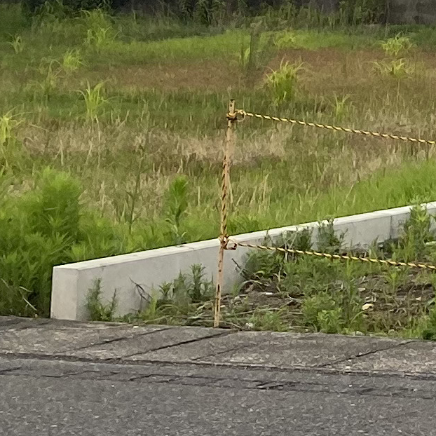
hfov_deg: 8.9
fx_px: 2123
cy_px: -96
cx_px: 1410
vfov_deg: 11.5
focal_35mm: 149
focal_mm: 4.25
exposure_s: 1/407
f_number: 1.8
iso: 32
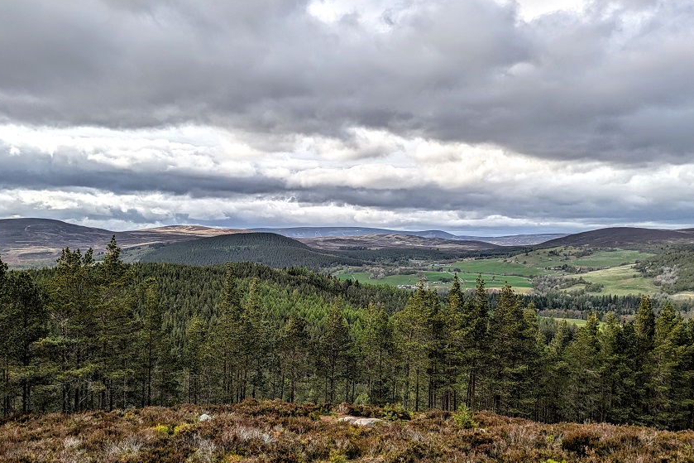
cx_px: 325
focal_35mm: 31
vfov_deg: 42.2
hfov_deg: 60.2
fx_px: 597
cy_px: 268
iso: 50
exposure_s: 1/1449
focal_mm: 5.43
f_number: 1.89
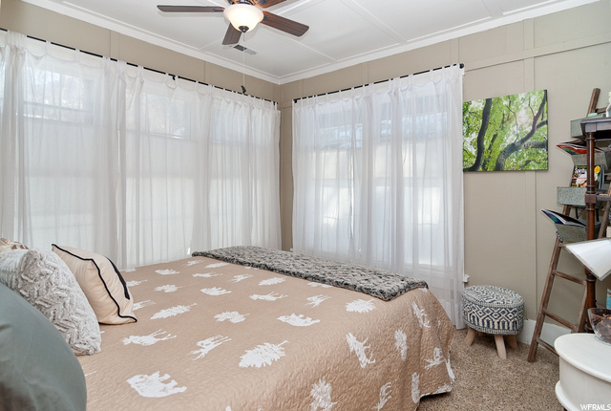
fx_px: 306
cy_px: 206
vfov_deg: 67.7
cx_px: 306
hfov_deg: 89.9
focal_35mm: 18
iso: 200
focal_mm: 12
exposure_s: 1/60
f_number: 5
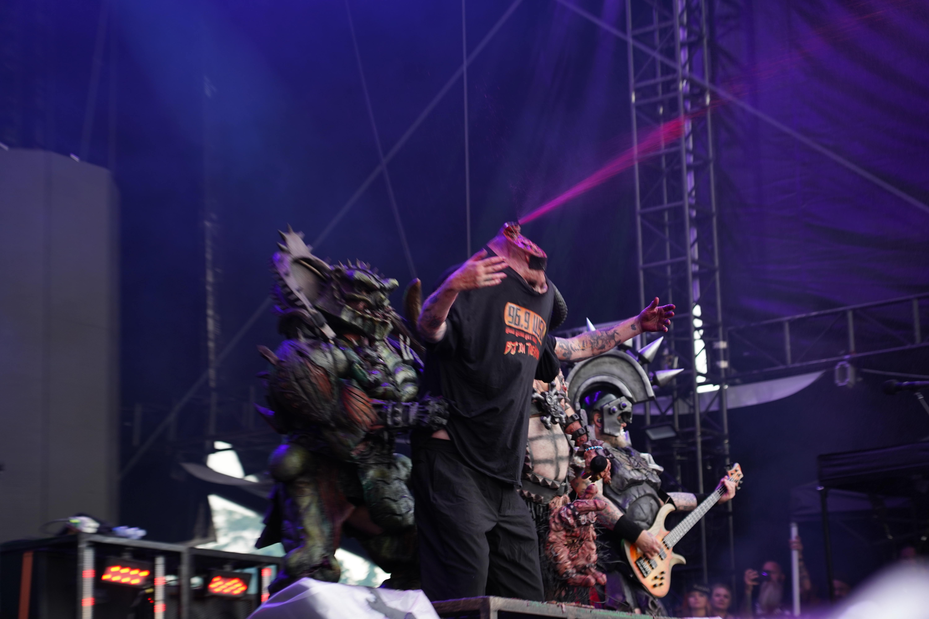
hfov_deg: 22.9
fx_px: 2297
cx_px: 464
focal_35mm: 89
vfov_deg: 15.4
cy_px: 310
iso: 320
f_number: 4
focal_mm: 89
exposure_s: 1/125
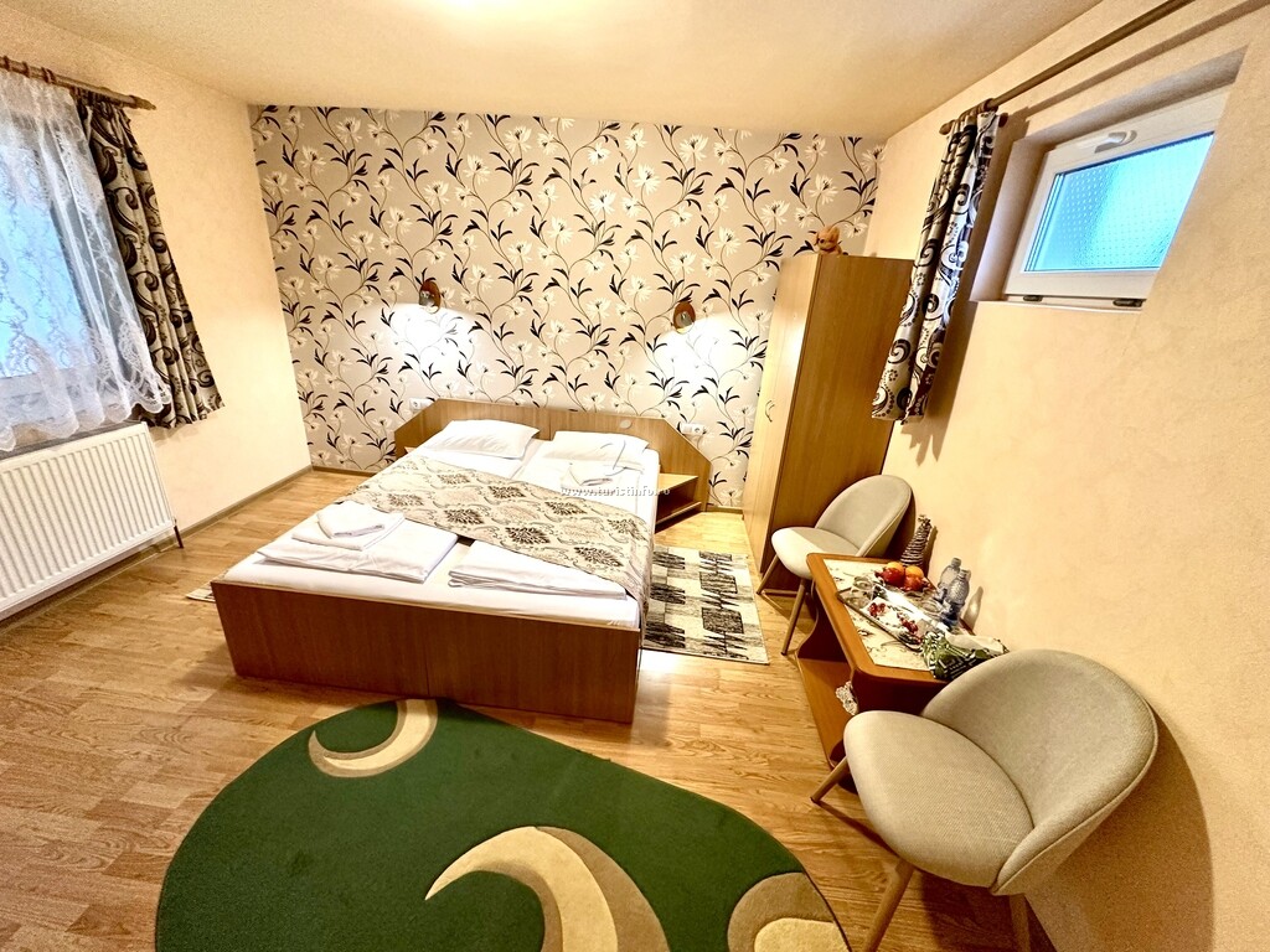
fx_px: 514
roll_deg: -4.1
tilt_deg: -21.6
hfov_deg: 102.1
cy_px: 476
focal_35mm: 14
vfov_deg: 85.7
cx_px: 635
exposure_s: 1/50
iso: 320
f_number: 2.2
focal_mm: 2.22
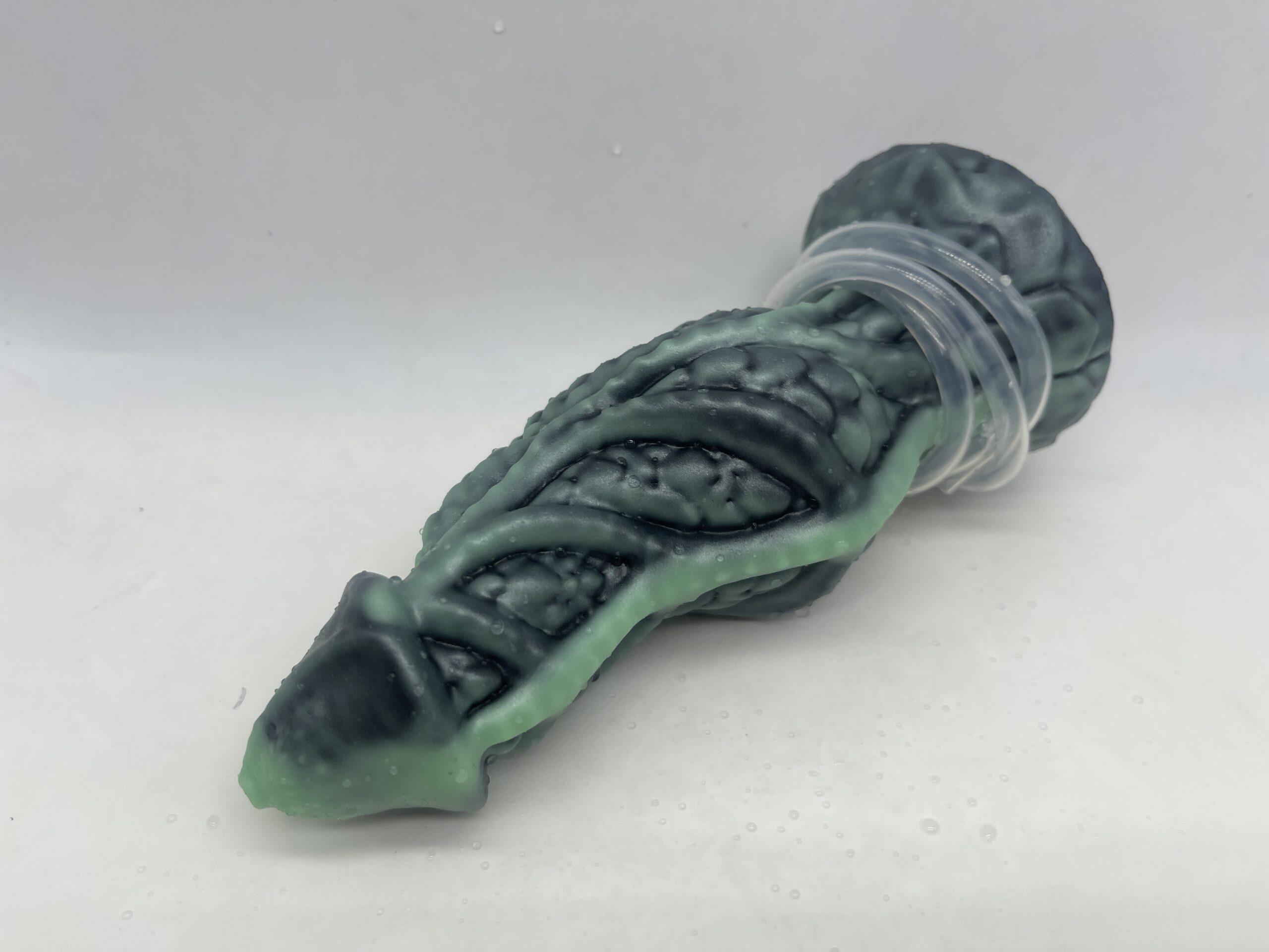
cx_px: 634
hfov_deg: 69.4
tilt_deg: -43.5
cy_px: 476
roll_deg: -0.1
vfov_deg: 54.9
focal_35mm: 25
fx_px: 916
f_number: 1.6
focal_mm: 5.1
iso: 32
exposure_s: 1/750
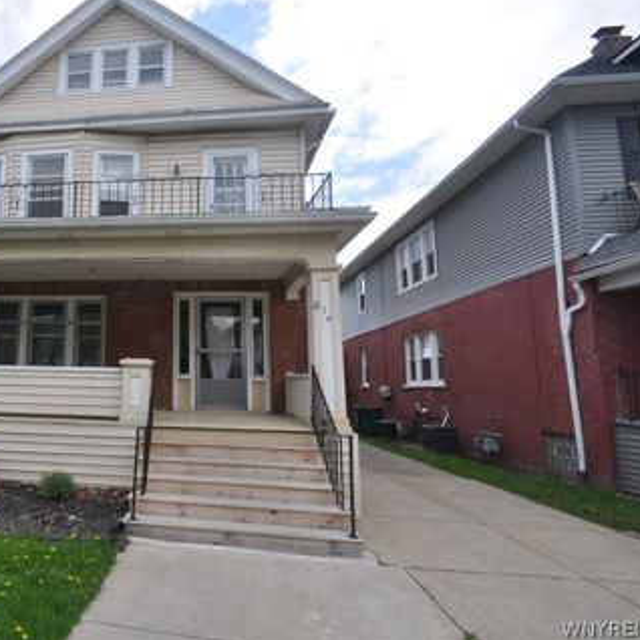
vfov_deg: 74.8
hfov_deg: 69.4
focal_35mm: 20
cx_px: 153
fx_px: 418
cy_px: 310
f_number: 16
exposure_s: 1/60
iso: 200
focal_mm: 10
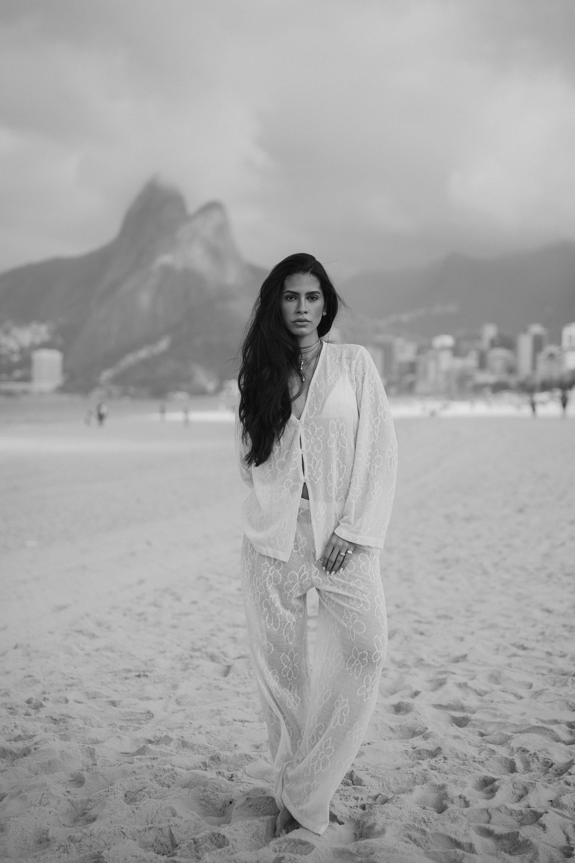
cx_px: 288
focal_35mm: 74
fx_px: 1773
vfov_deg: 27.3
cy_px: 432
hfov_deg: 18.4
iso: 80
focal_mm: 74
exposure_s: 1/1250
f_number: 2.8
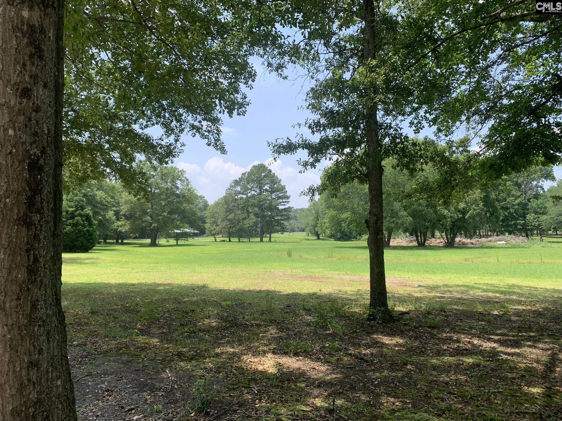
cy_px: 210
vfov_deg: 53.1
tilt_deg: +4.6
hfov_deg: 67.3
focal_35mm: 26
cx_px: 281
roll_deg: +2.2
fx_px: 422
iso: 25
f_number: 1.8
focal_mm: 4.25
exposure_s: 1/1001
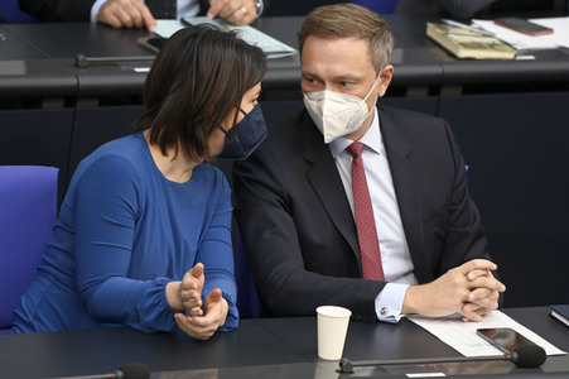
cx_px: 284
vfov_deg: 3.0
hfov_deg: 4.5
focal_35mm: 460
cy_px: 190
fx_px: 7265
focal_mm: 460
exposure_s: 1/400
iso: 8000
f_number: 5.6
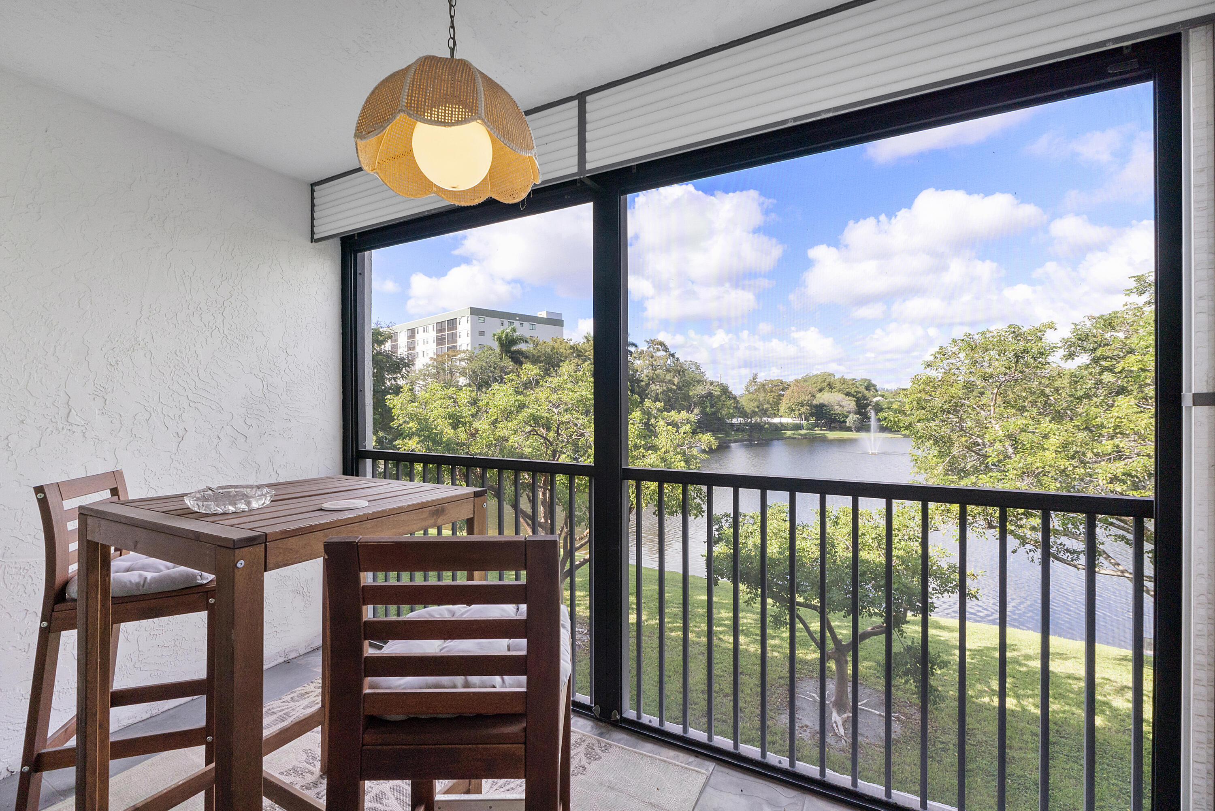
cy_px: 406
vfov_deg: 77.4
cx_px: 608
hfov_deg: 100.4
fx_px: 506
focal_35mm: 15
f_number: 9
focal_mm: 10
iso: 500
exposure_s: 1/250
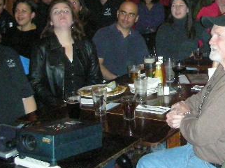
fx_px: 546
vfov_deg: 17.1
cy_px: -7
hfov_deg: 22.7
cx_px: 203
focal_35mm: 84
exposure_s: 1/60
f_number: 2.8
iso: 673
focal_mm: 5.8
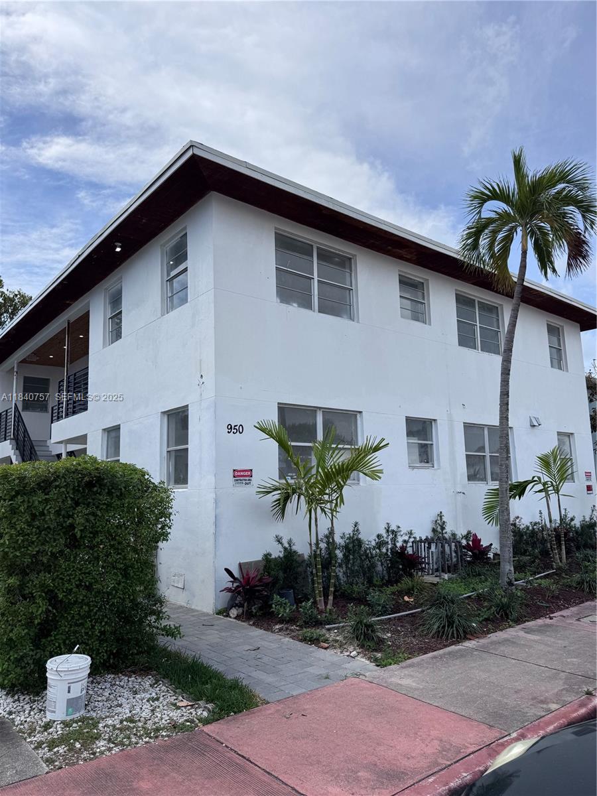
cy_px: 398
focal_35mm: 24
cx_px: 298
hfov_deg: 56.8
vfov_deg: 71.6
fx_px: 552
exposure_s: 1/7092
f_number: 1.78
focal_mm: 6.76
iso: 80
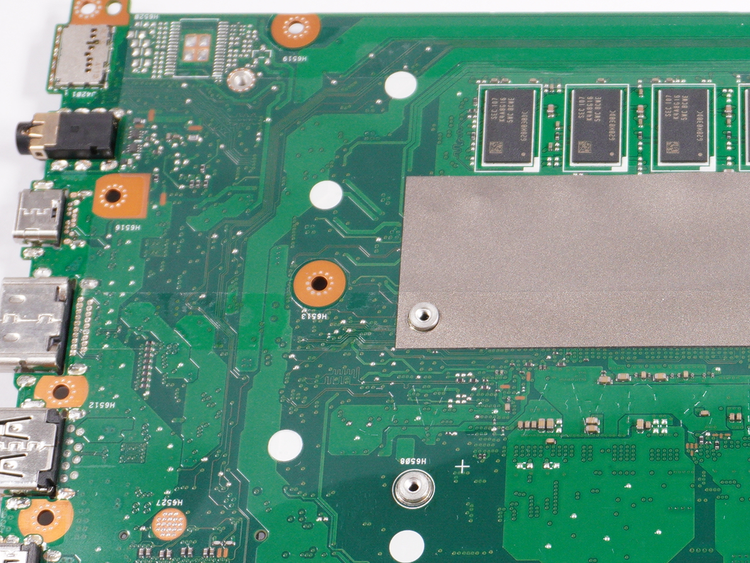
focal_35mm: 98
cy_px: 331
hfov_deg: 19.5
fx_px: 2128
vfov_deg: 15.1
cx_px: 736
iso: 500
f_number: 5.6
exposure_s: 1/250
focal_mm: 27
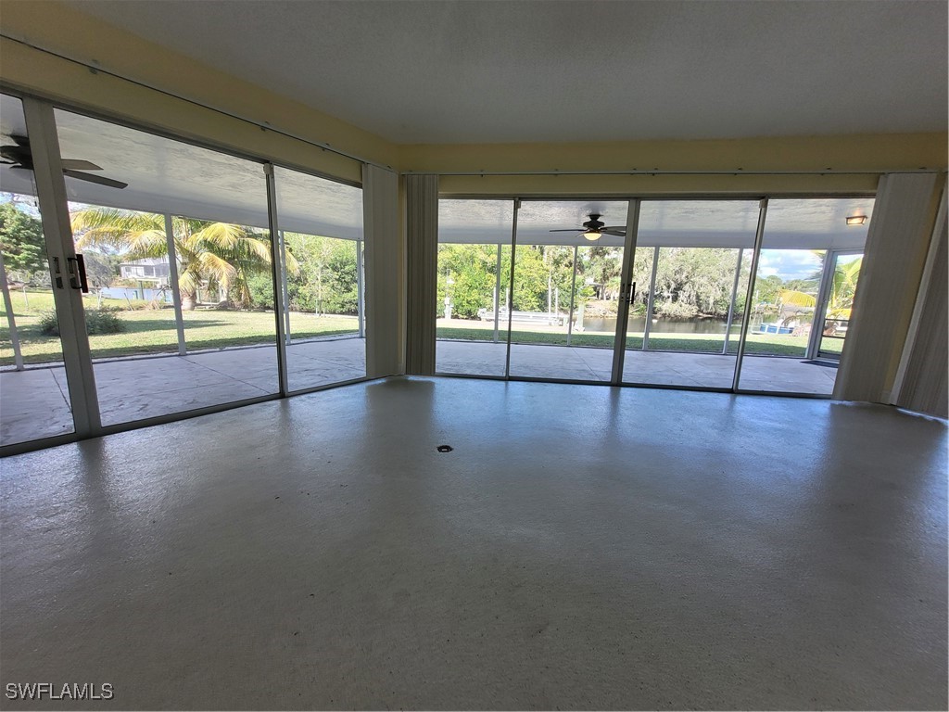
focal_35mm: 13
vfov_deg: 89.9
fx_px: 356
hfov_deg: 106.2
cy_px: 356
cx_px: 474
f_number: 2.2
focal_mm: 1.74
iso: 64
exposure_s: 1/120
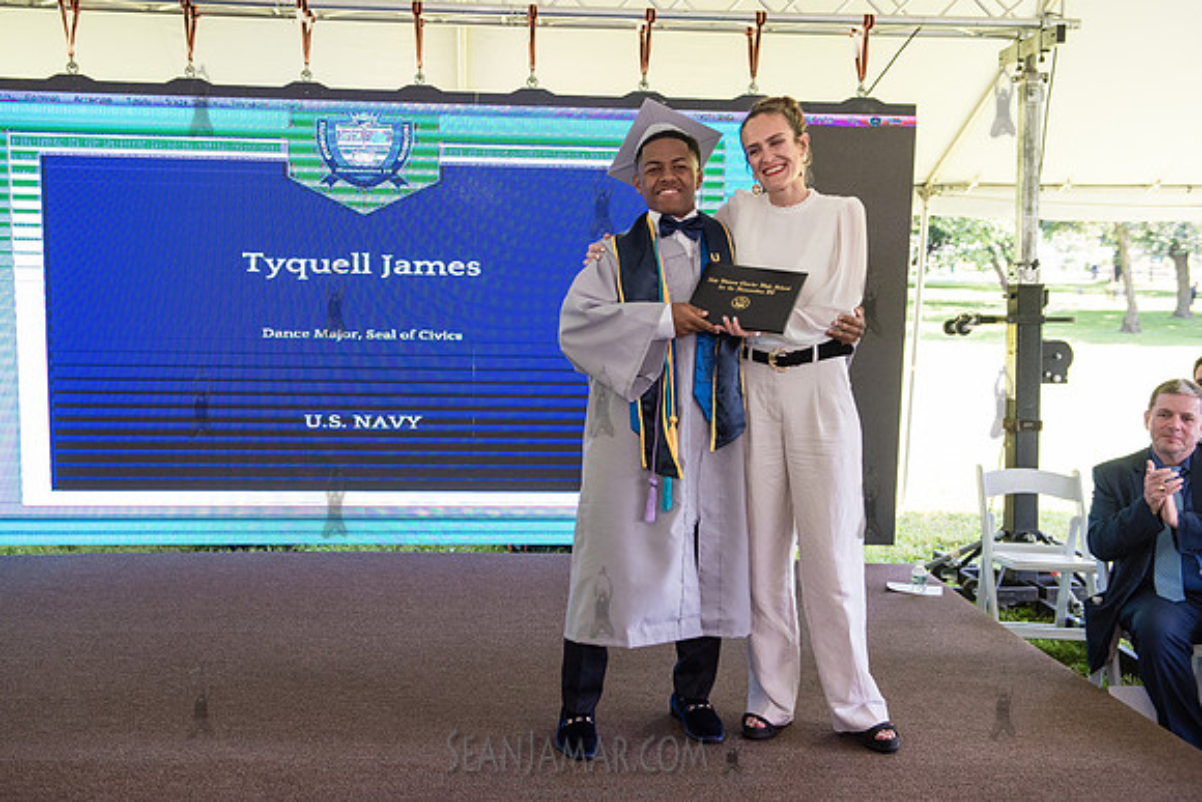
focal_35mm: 37
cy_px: 380
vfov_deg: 36.4
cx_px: 562
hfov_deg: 52.4
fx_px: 1219
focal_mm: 34
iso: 2500
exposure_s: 1/800
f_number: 4
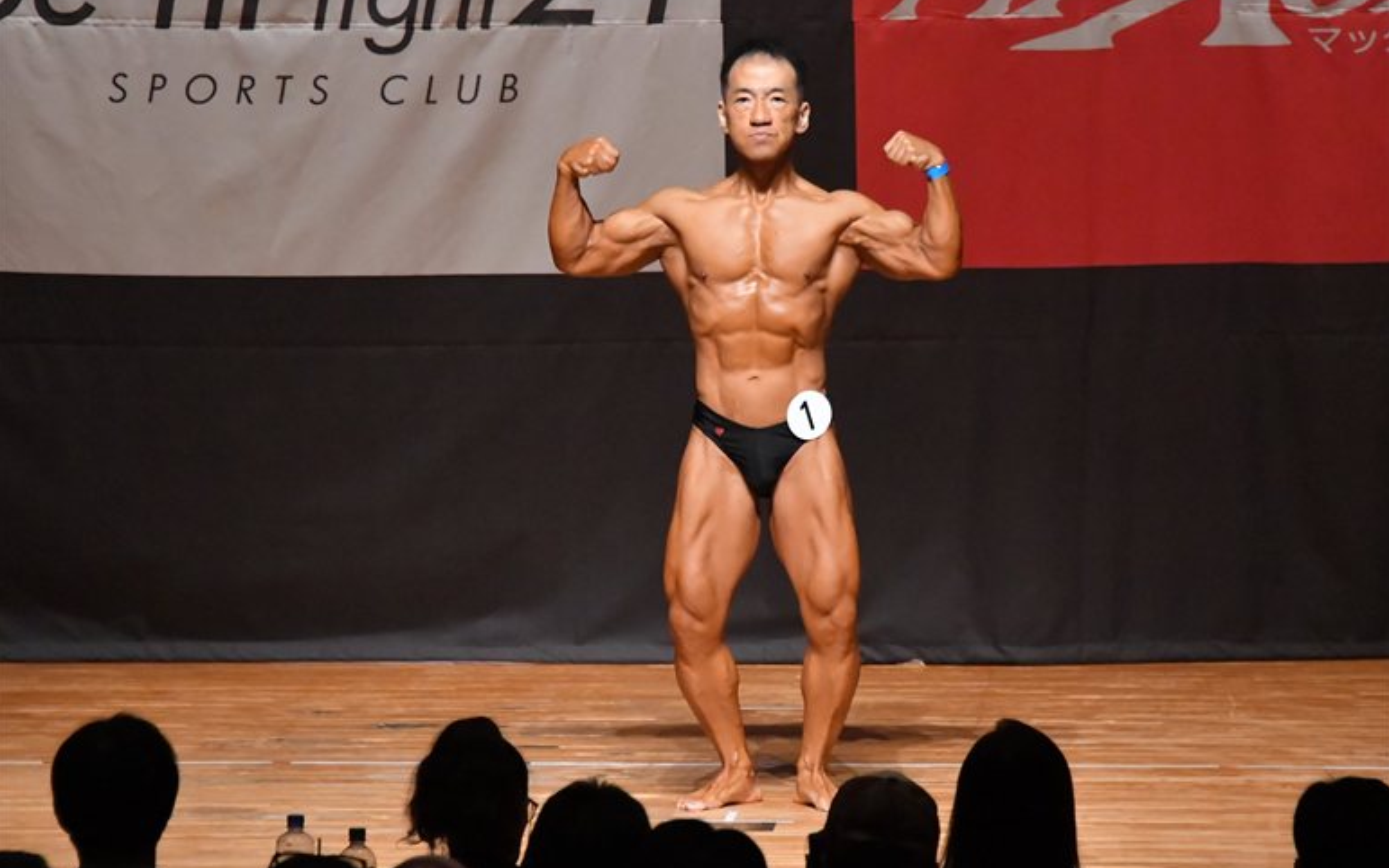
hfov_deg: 7.2
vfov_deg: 4.5
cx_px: 694
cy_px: 448
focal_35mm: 292
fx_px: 11054
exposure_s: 1/400
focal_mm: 190
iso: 10000
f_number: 5.6
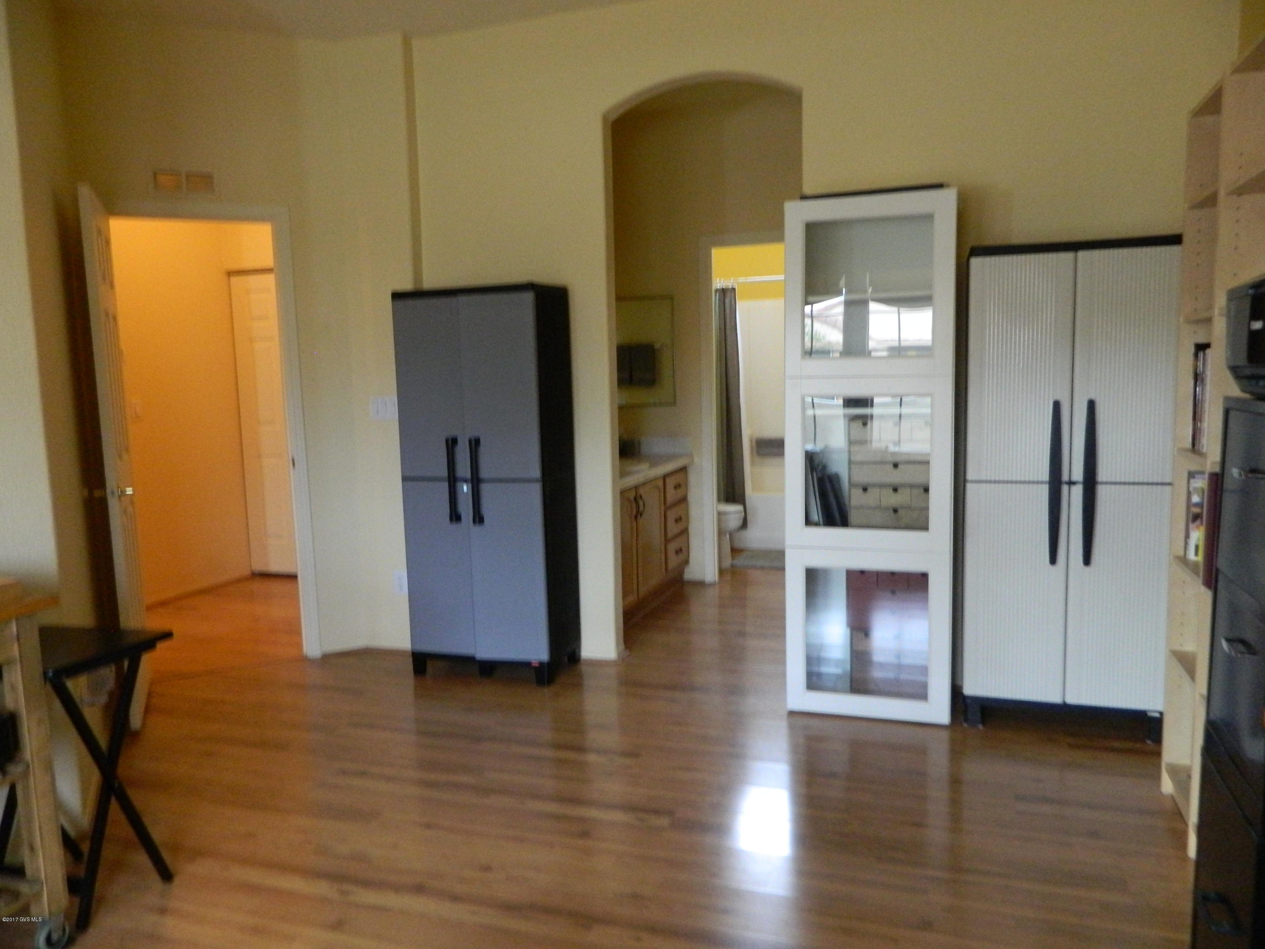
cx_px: 632
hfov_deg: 69.4
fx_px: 914
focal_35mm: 25
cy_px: 474
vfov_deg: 54.9
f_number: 3.1
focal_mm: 4.5
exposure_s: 1/15
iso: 400
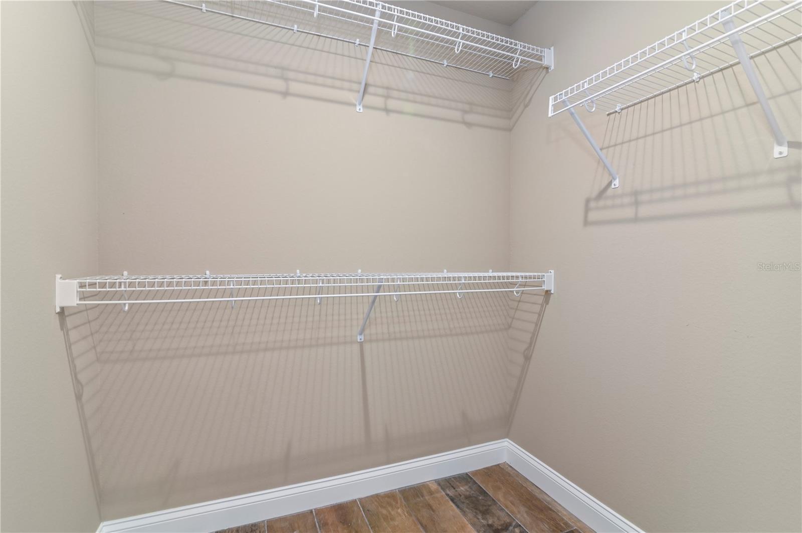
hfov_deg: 96.8
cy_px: 266
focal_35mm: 16
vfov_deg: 73.6
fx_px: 356
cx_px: 401
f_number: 8
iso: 100
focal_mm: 16
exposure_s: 1/2
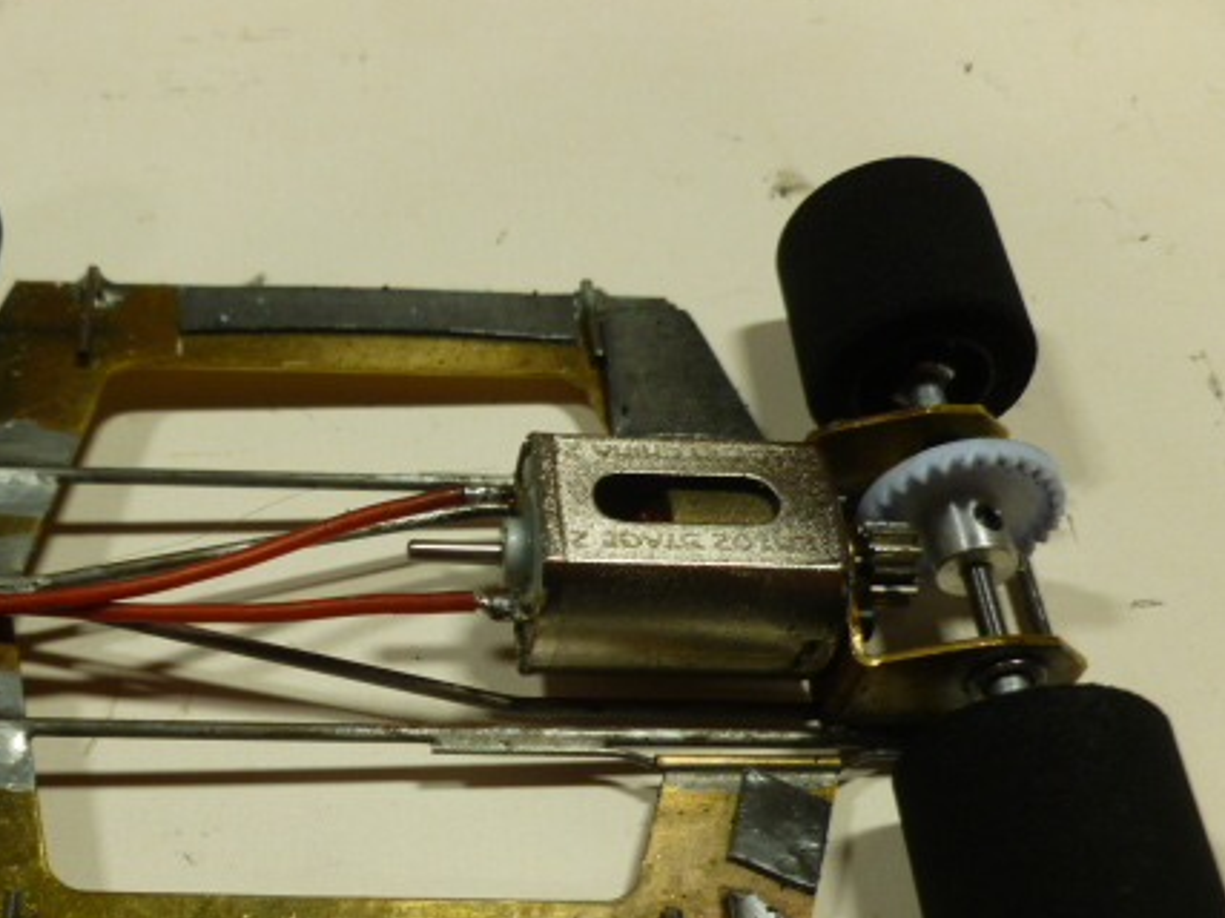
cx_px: 336
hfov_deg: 43.6
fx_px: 1486
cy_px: 668
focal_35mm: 42
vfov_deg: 33.8
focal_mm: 5
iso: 100
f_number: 3.3
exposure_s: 1/60
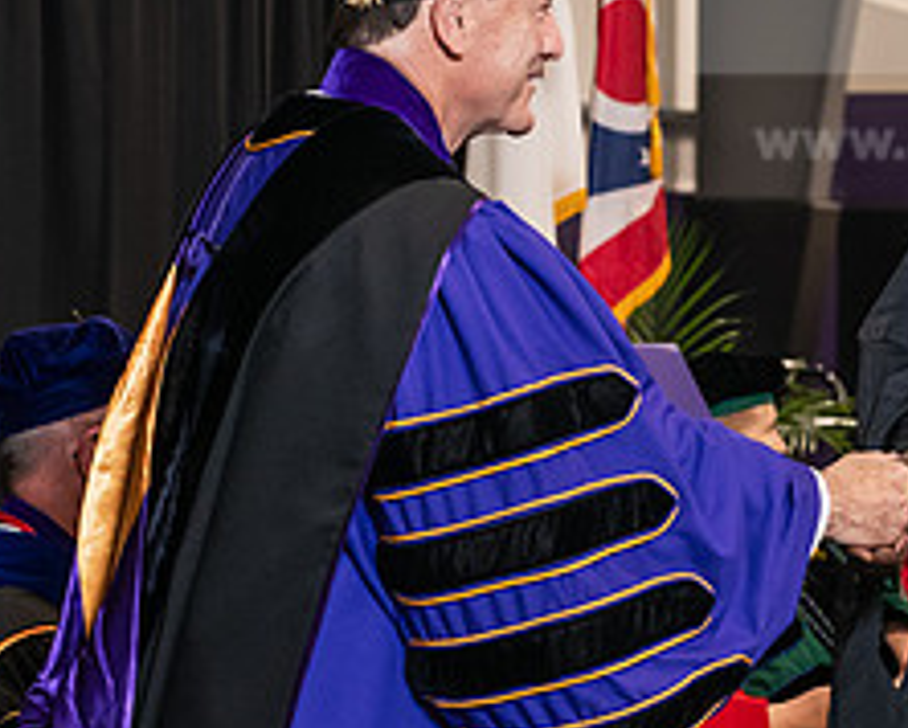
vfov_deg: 10.2
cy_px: 227
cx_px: 569
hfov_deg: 12.7
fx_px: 4088
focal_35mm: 152
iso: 2000
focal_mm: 62
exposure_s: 1/125
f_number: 5
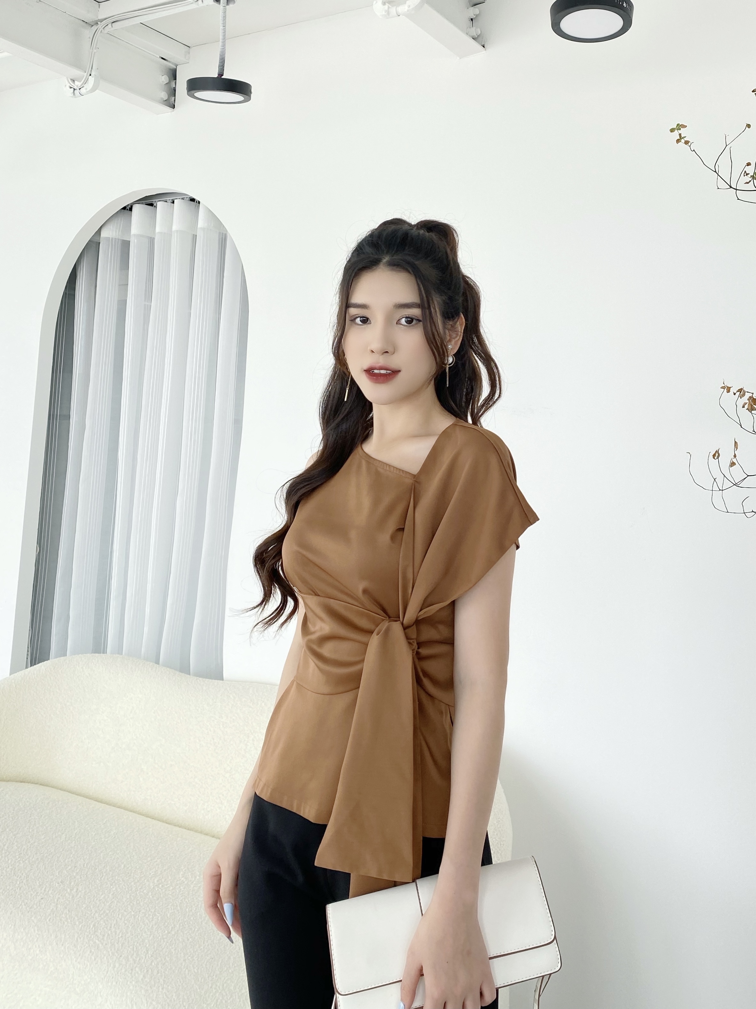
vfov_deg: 67.3
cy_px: 504
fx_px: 757
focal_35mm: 26
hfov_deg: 53.1
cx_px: 378
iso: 32
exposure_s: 1/209
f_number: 1.8
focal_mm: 4.25
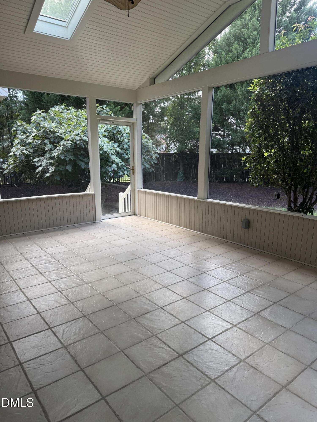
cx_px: 158
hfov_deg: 56.8
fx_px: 293
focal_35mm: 24
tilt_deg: -11.7
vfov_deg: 71.6
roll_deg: +1.2
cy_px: 211
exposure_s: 1/121
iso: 64
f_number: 1.78
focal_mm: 6.76
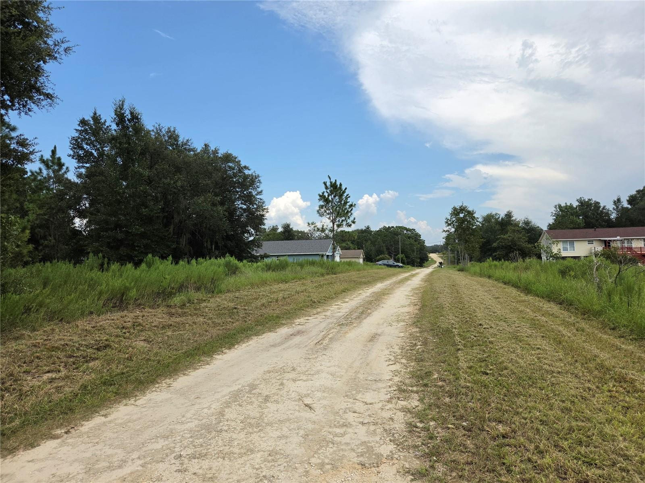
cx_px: 322
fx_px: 429
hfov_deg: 73.9
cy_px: 242
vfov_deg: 58.9
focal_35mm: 23
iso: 80
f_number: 1.8
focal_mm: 5.4
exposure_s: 1/3608
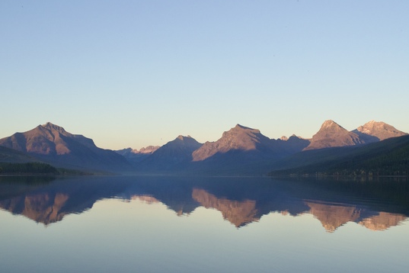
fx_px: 551
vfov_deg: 27.8
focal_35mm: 49
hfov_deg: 40.7
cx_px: 200
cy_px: 132
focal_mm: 31
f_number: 10
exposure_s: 1/400
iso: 1600
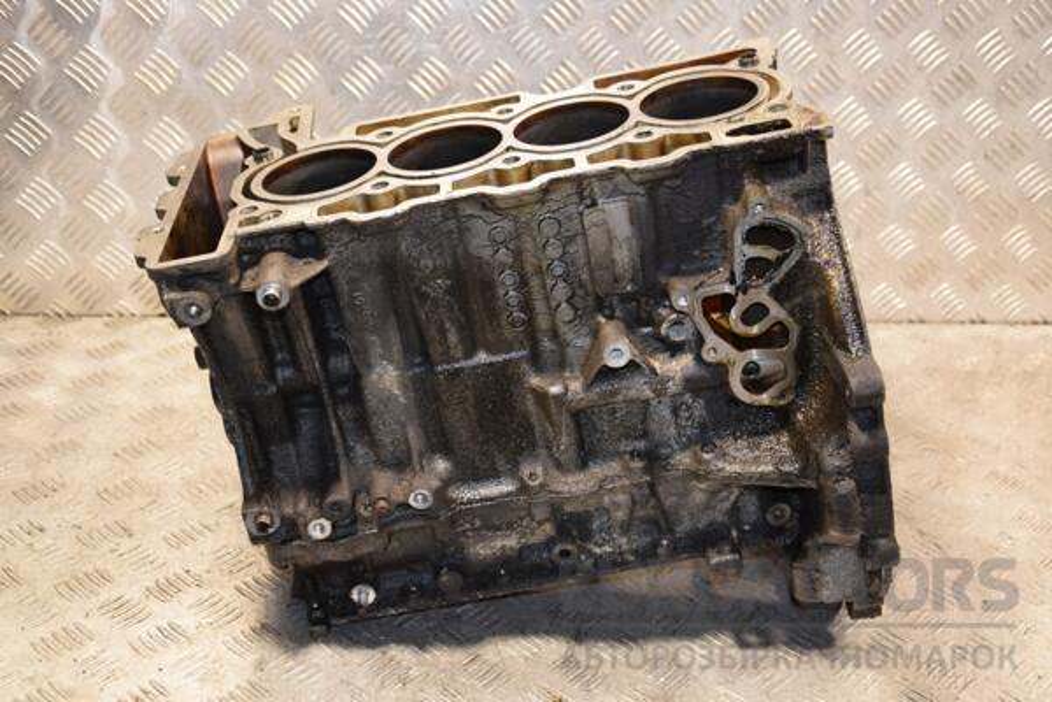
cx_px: 526
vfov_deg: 26.5
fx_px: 1490
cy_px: 351
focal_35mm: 51
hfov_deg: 38.9
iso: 800
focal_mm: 34
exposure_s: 1/100
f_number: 5
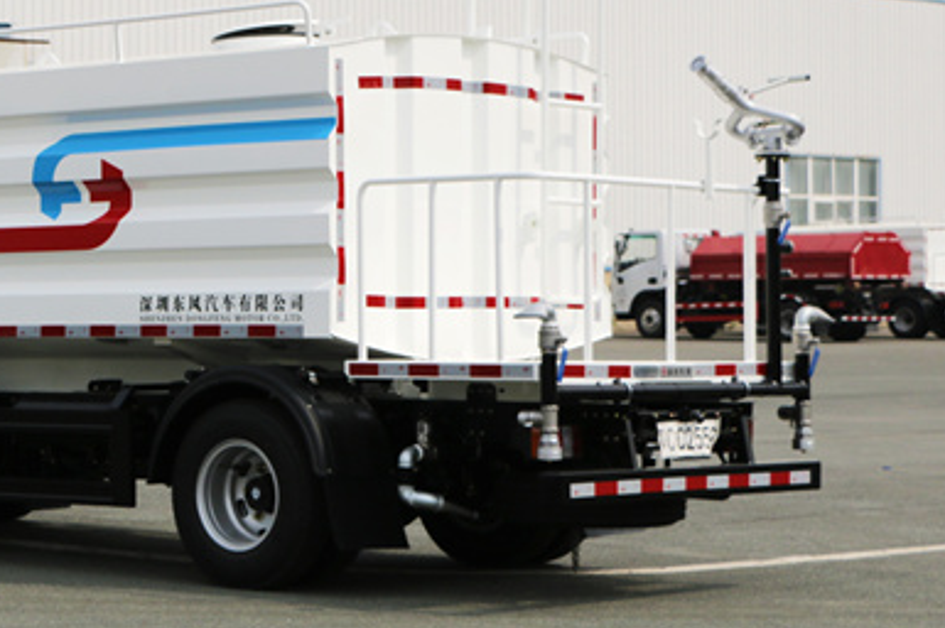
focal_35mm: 79
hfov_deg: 25.2
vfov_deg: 17.1
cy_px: 156
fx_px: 2072
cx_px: 162
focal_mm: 38
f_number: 3.2
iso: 100
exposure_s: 1/1000
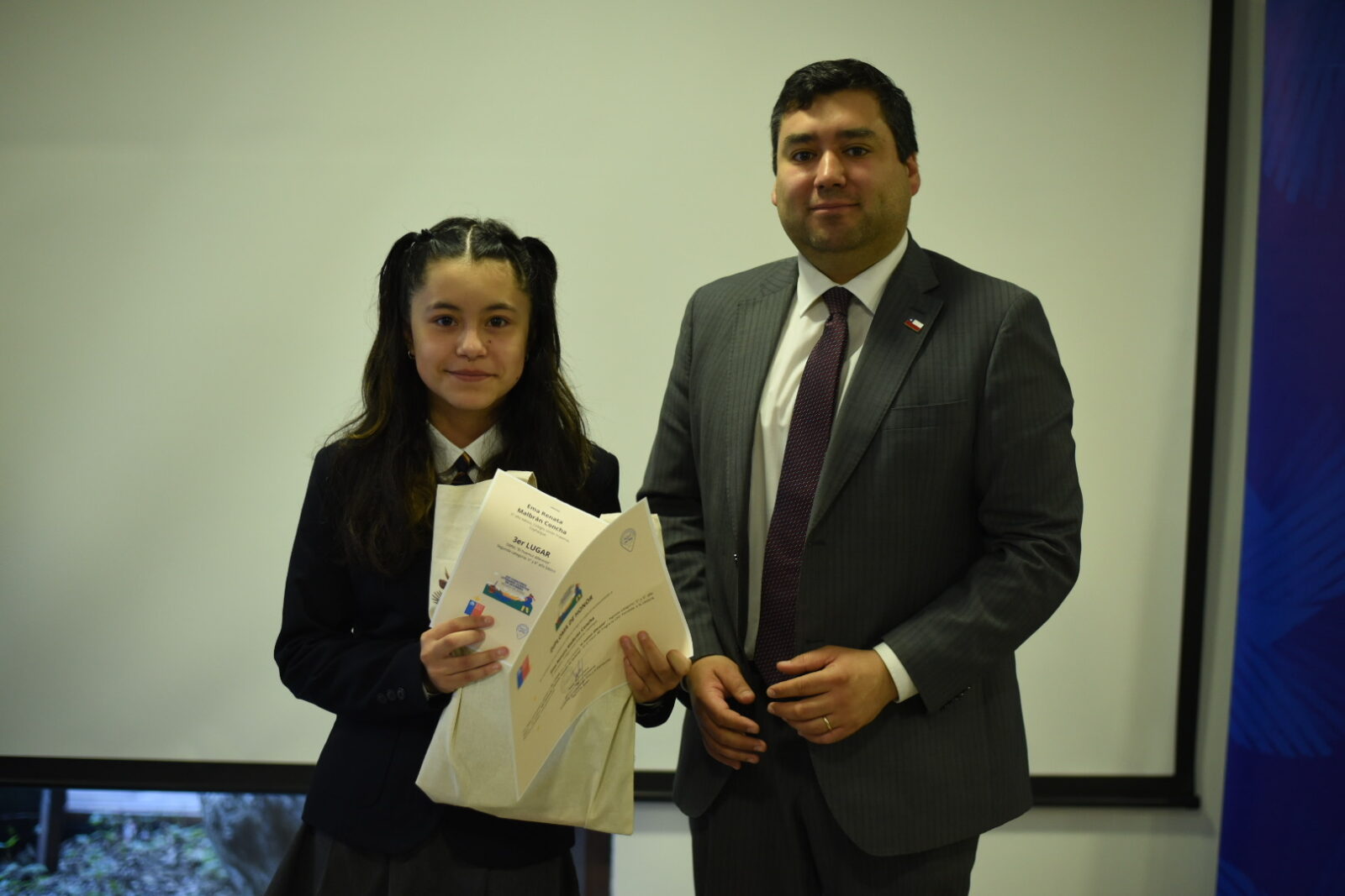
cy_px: 448
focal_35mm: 50
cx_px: 672
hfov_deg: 39.6
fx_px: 1868
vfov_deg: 27.0
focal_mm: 50
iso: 1600
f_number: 2.2
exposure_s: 1/500
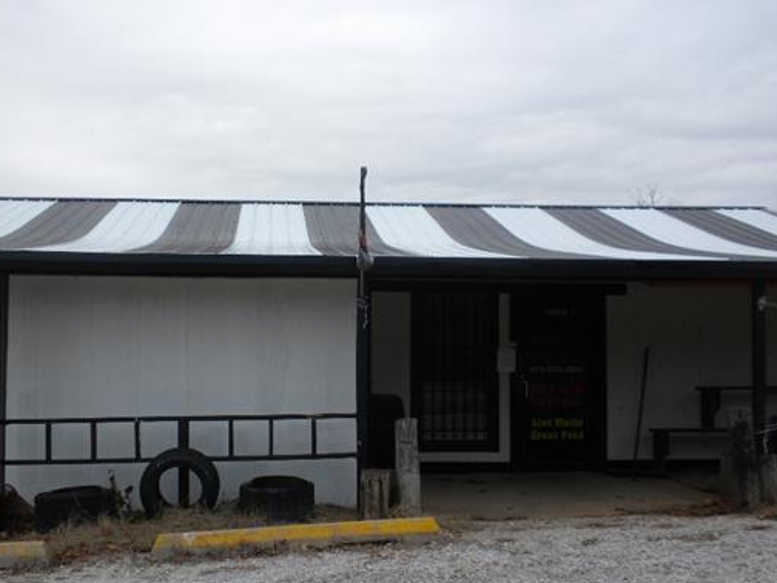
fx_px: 1055
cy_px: 344
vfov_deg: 30.8
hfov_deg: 40.4
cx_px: 353
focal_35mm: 47
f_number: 3.5
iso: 64
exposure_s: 1/126
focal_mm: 6.6
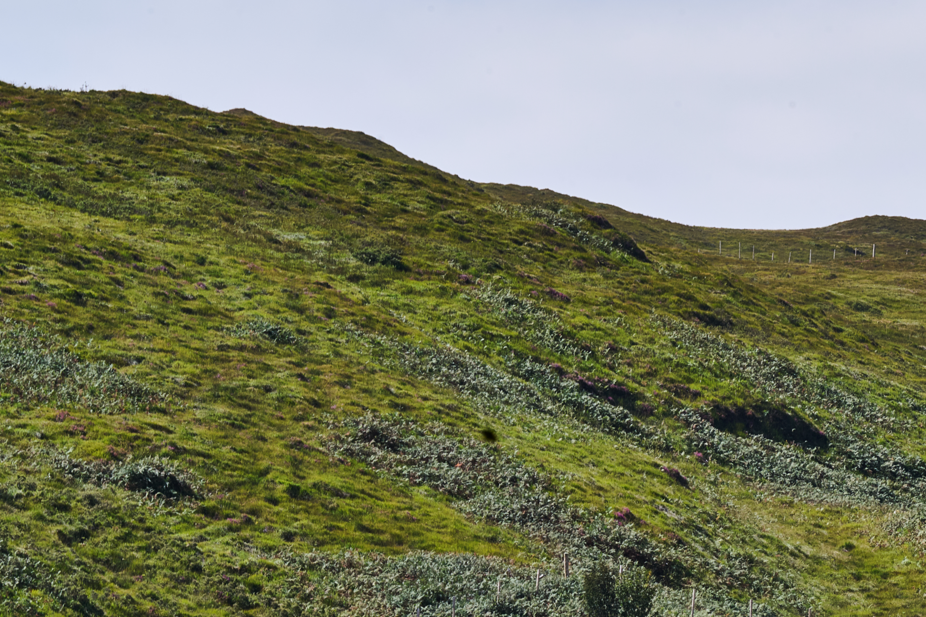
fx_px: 11779
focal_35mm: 458
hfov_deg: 4.5
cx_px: 927
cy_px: 673
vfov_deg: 3.0
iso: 160
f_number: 22
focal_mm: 200
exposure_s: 1/80
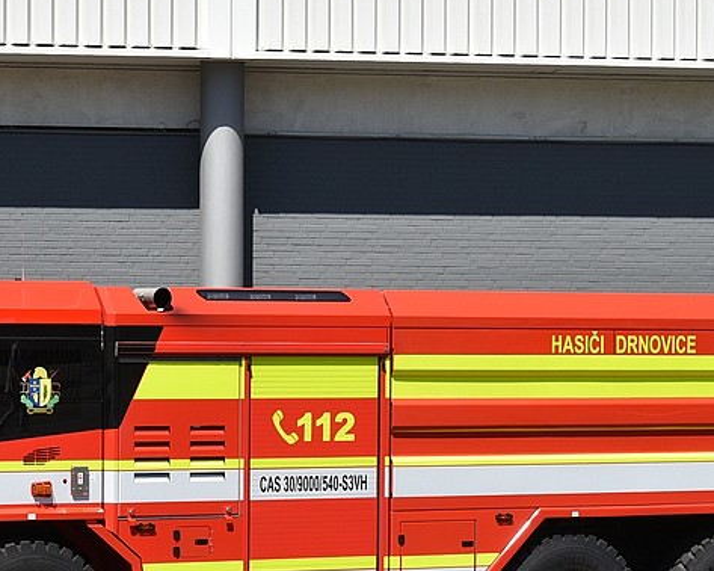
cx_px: 290
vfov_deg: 11.5
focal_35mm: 134
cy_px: 432
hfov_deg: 14.4
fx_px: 2830
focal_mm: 75
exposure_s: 1/320
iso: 200
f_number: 9
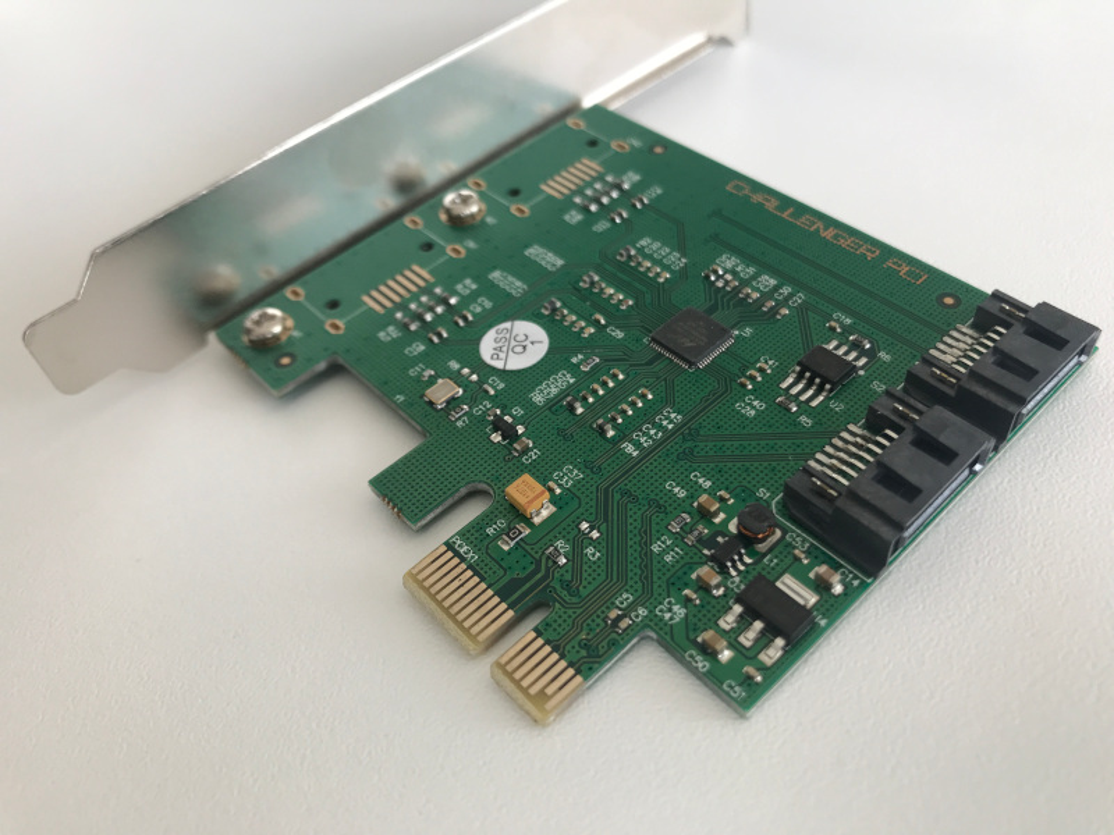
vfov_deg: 49.7
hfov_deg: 63.4
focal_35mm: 28
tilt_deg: -46.3
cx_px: 557
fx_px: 901
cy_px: 418
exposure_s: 1/100
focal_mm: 3.99
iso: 32
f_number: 1.8
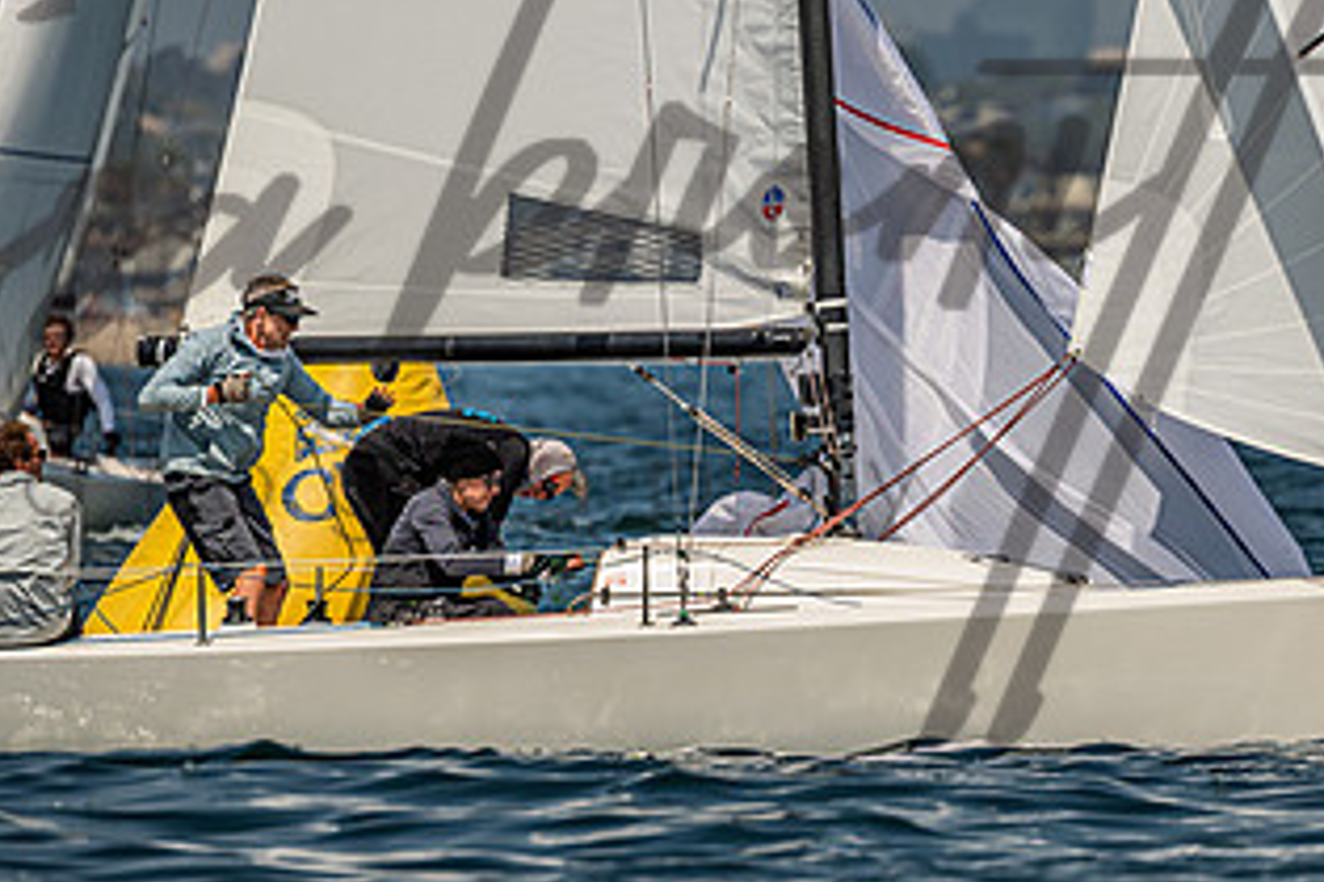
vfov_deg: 1.8
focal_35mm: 772
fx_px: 28390
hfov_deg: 2.7
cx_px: 723
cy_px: 335
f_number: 5.3
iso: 250
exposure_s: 1/4000
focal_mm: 330
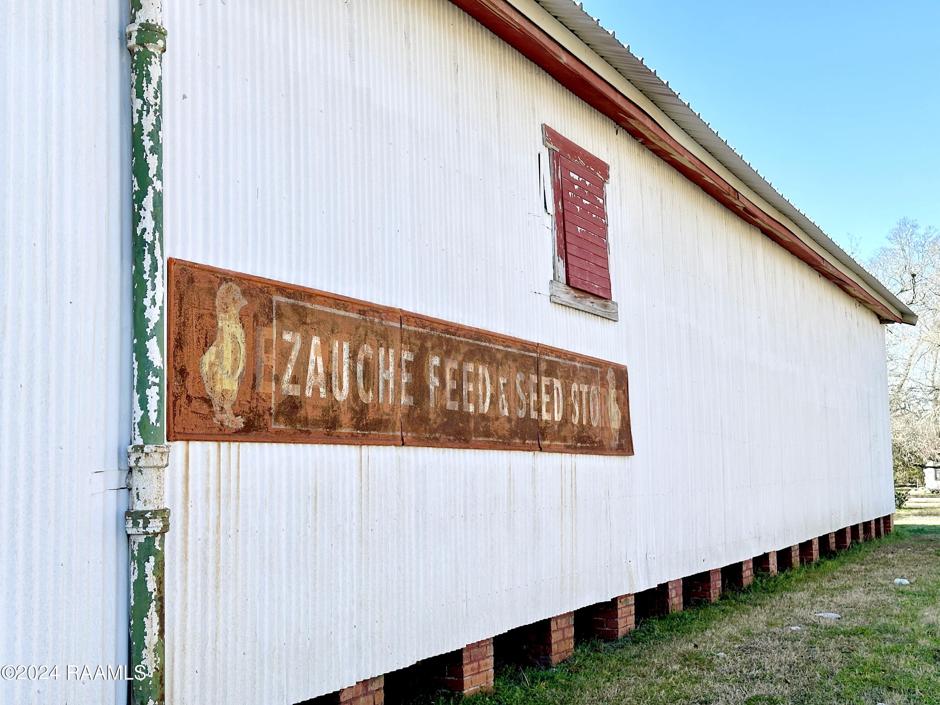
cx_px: 470
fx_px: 1303
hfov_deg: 39.7
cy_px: 352
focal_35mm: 48
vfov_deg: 30.3
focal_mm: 6.86
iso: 64
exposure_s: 1/1667
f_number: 1.78
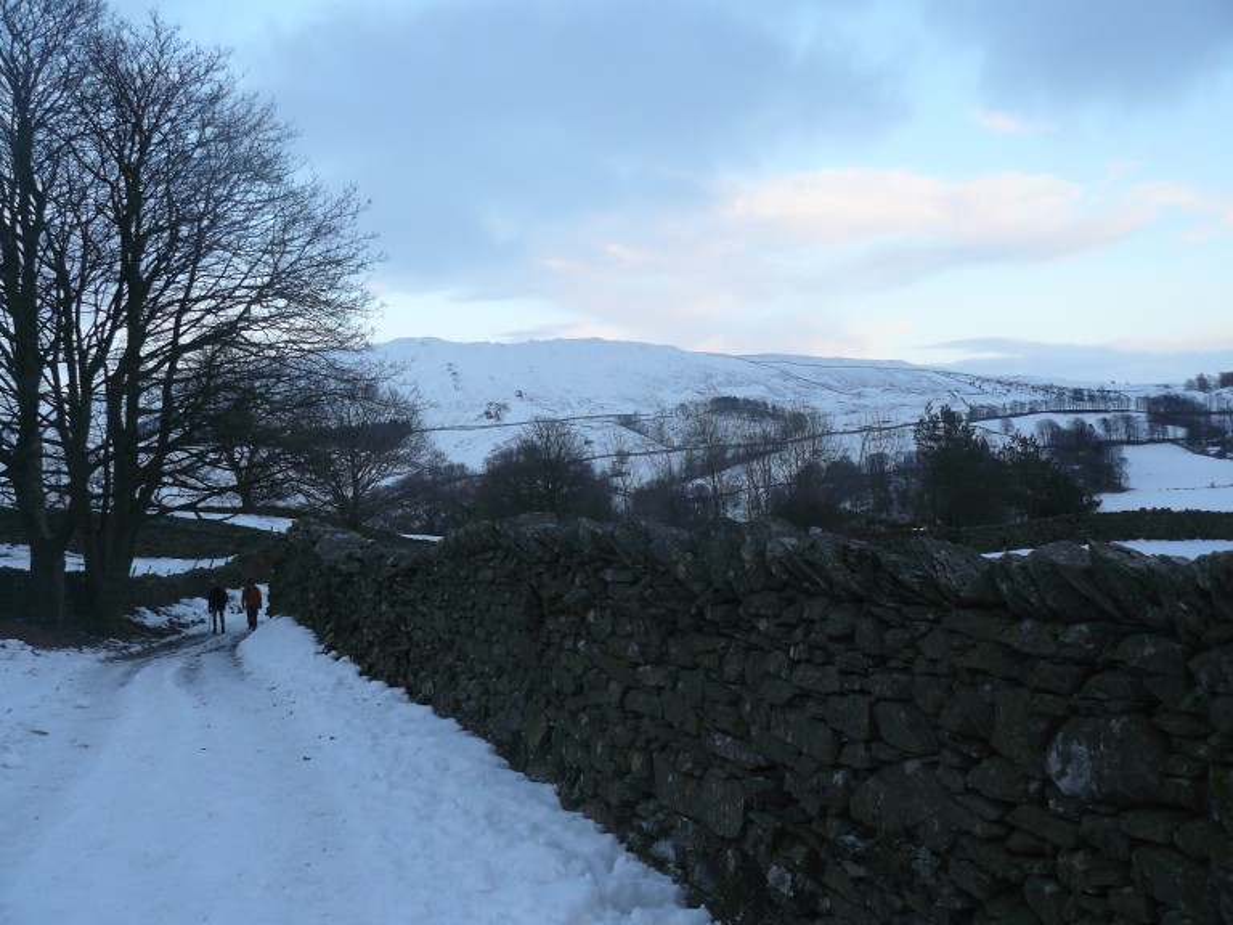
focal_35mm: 36
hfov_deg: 51.4
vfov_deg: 39.7
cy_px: 462
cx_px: 616
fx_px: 1282
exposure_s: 1/125
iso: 100
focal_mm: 6
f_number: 3.2
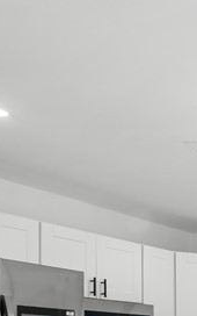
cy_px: 364
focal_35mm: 65
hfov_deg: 11.7
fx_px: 558
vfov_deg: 28.1
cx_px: 578
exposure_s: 1/20
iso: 200
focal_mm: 16
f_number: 8
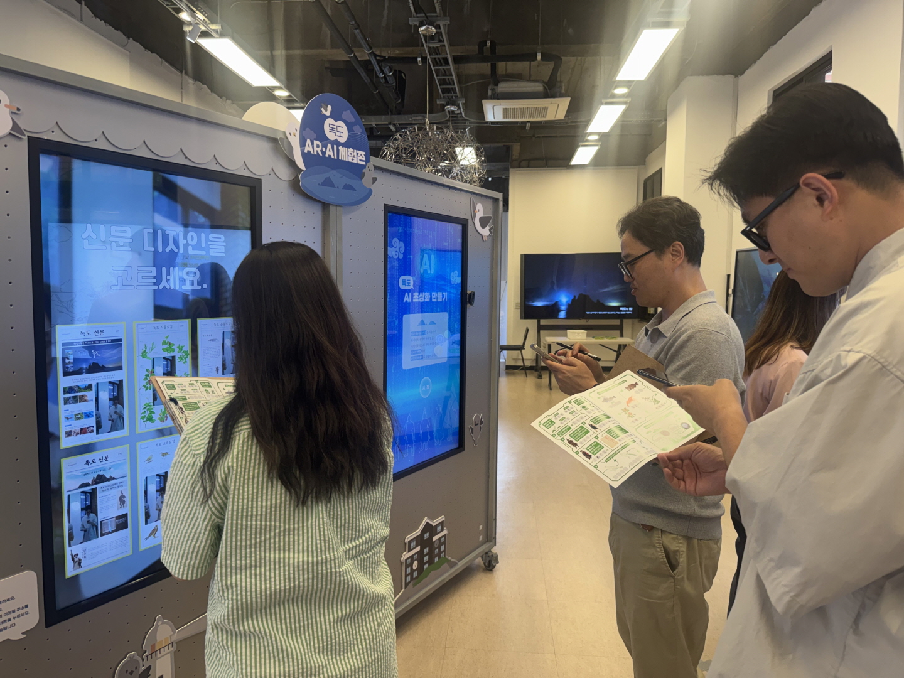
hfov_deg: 71.6
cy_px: 339
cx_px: 452
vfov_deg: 56.8
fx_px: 627
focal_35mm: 24
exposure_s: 1/120
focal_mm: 6.76
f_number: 1.78
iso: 160
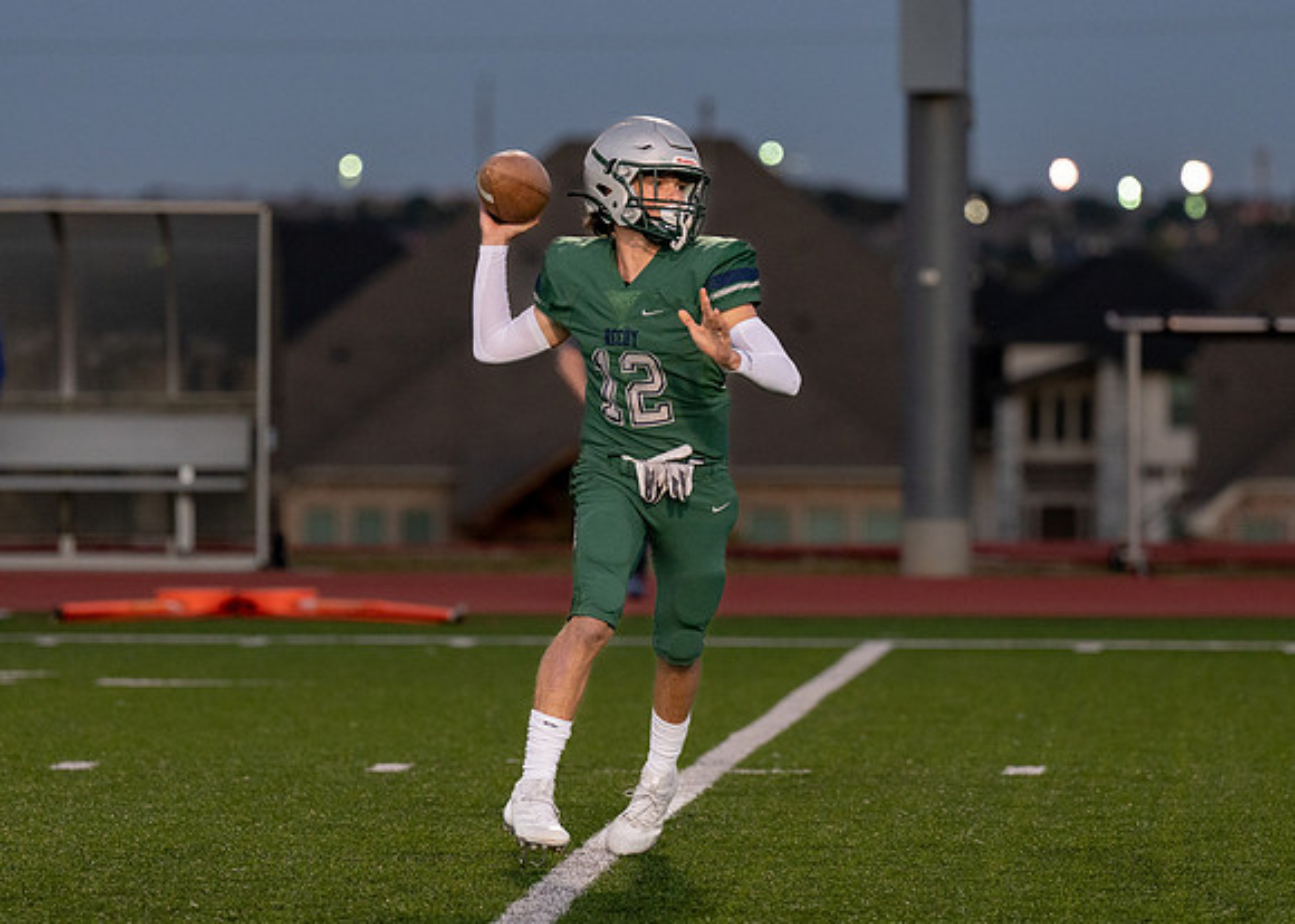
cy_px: 368
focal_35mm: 326
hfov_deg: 6.2
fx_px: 11999
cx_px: 659
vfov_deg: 4.4
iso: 640
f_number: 2.8
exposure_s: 1/1000
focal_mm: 173
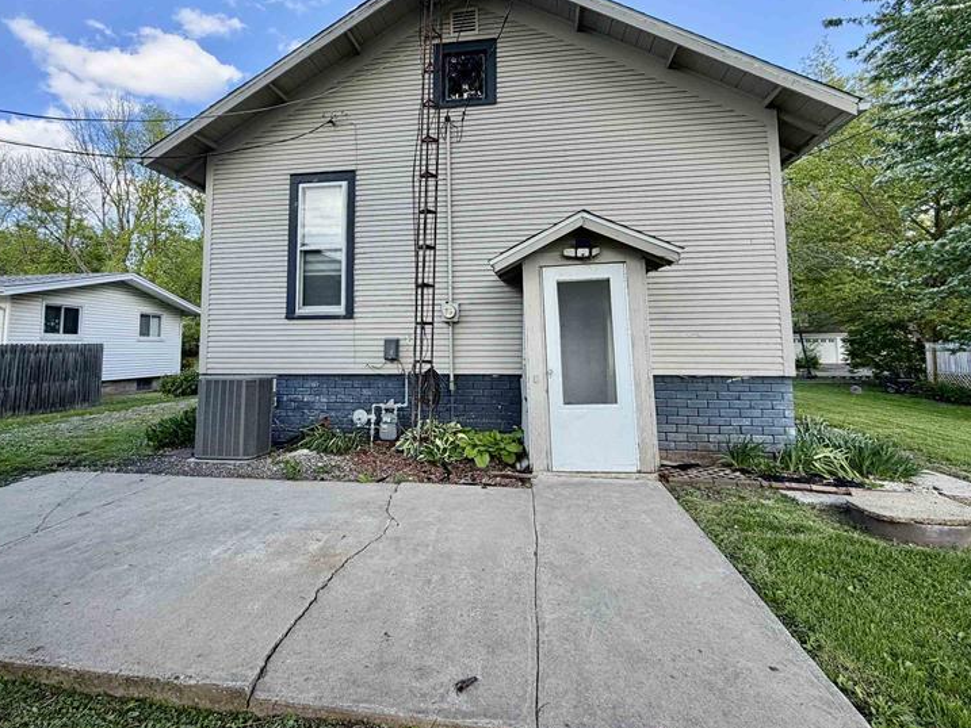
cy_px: 294
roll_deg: +0.0
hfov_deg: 81.5
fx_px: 561
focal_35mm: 20
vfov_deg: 65.4
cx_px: 439
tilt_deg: +6.5
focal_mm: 2.22
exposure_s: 1/502
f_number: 2.2
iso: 50
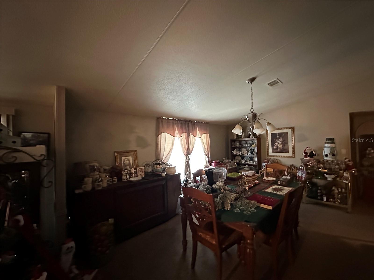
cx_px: 187
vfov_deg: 85.7
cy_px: 140
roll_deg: +1.4
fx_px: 151
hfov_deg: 102.1
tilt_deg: +1.2
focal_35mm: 14
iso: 2500
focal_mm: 2.22
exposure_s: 1/29
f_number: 2.2
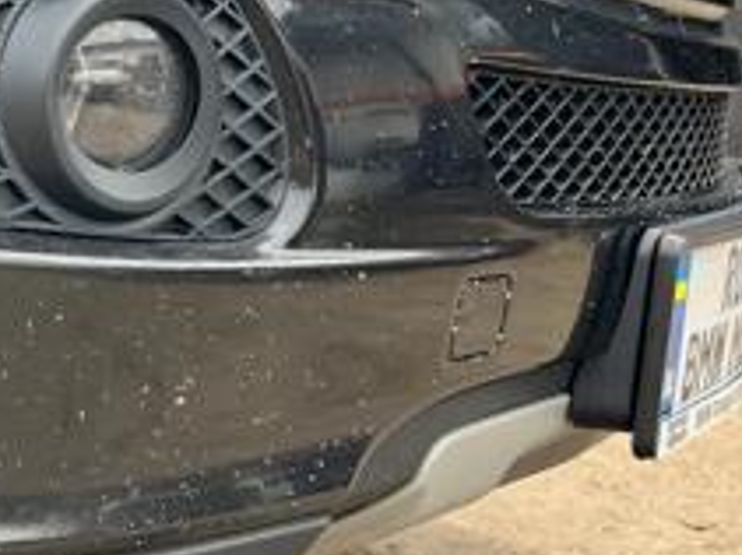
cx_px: -158
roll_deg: -1.8
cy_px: 214
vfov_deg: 18.6
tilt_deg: -7.3
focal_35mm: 79
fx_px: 1692
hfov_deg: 22.7
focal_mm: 5.7
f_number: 1.5
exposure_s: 1/541
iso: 50
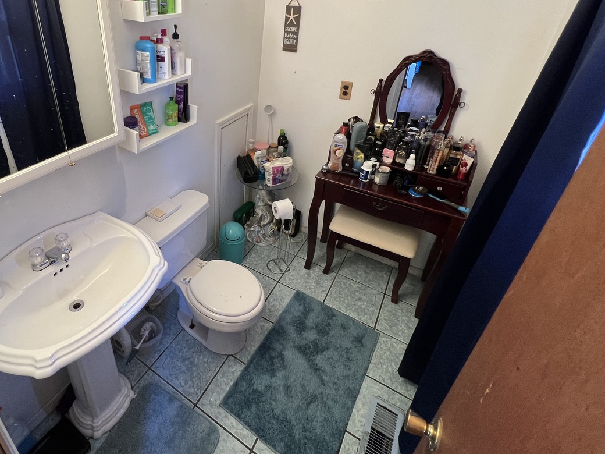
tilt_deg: -27.9
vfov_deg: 69.9
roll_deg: -0.3
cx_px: 215
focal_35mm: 18
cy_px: 159
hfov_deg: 85.5
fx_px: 315
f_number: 1.8
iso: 125
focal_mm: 1.57
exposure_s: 1/60
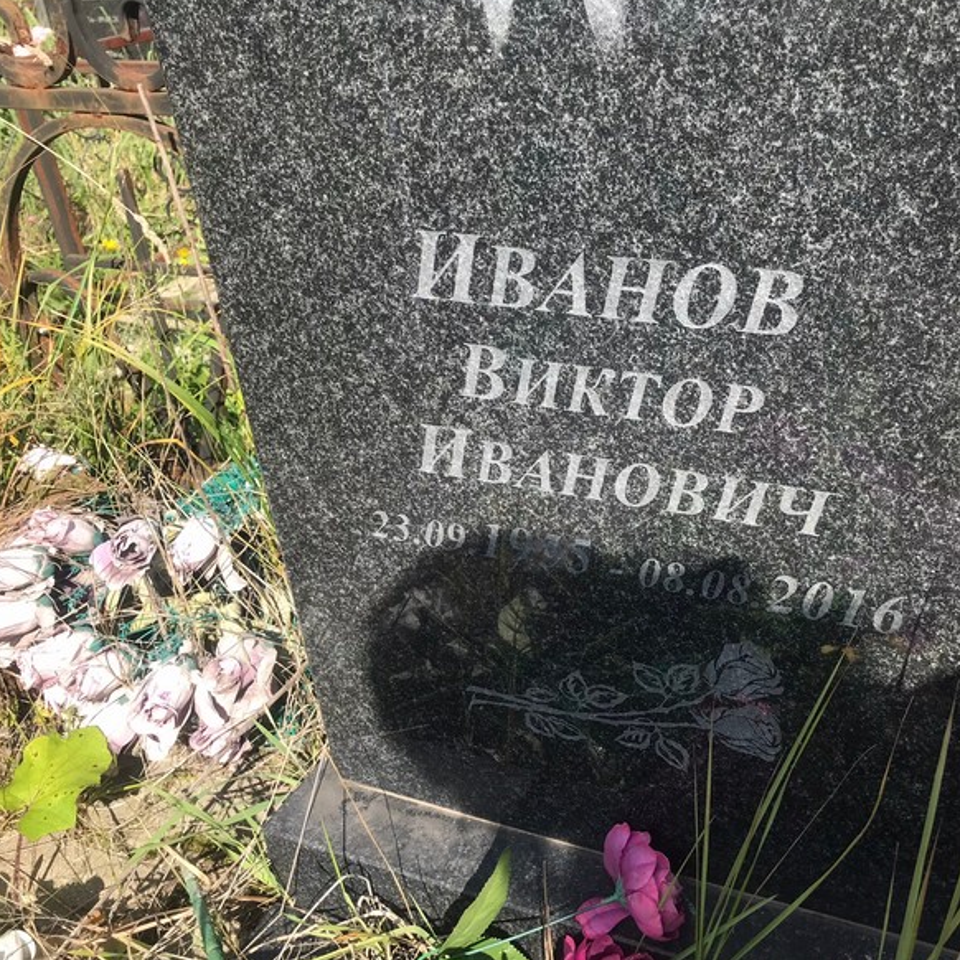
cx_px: 648
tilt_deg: -29.6
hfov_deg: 47.6
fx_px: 1067
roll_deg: +3.3
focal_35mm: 34
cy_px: 472
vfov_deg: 48.4
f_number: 1.8
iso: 20
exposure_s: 1/1140
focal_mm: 3.99
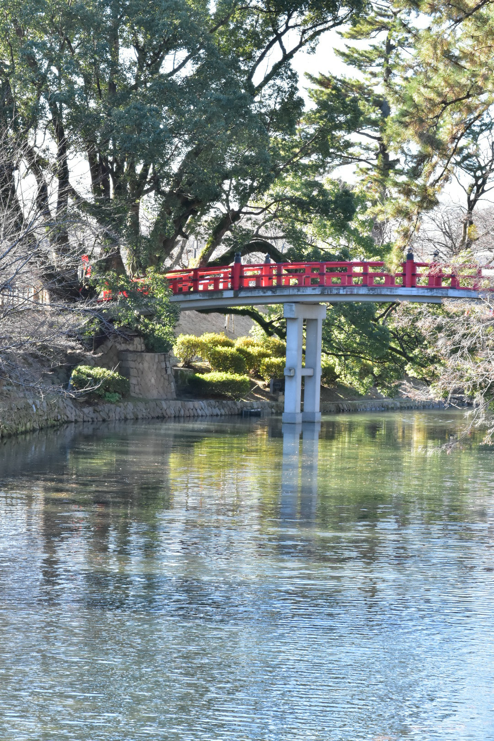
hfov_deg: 10.8
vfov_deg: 16.1
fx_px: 2624
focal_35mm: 128
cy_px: 370
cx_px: 247
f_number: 16
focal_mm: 85
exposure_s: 1/125
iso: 1250
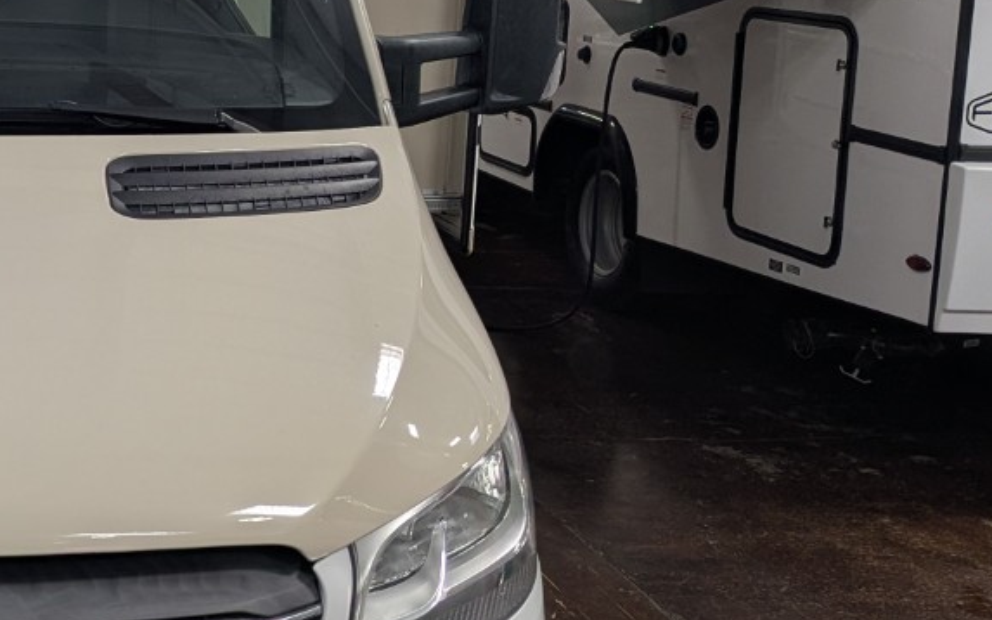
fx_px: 1676
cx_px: -193
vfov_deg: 20.9
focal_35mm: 62
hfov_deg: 28.7
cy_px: 192
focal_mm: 6.81
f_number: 1.85
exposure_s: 1/136
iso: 96
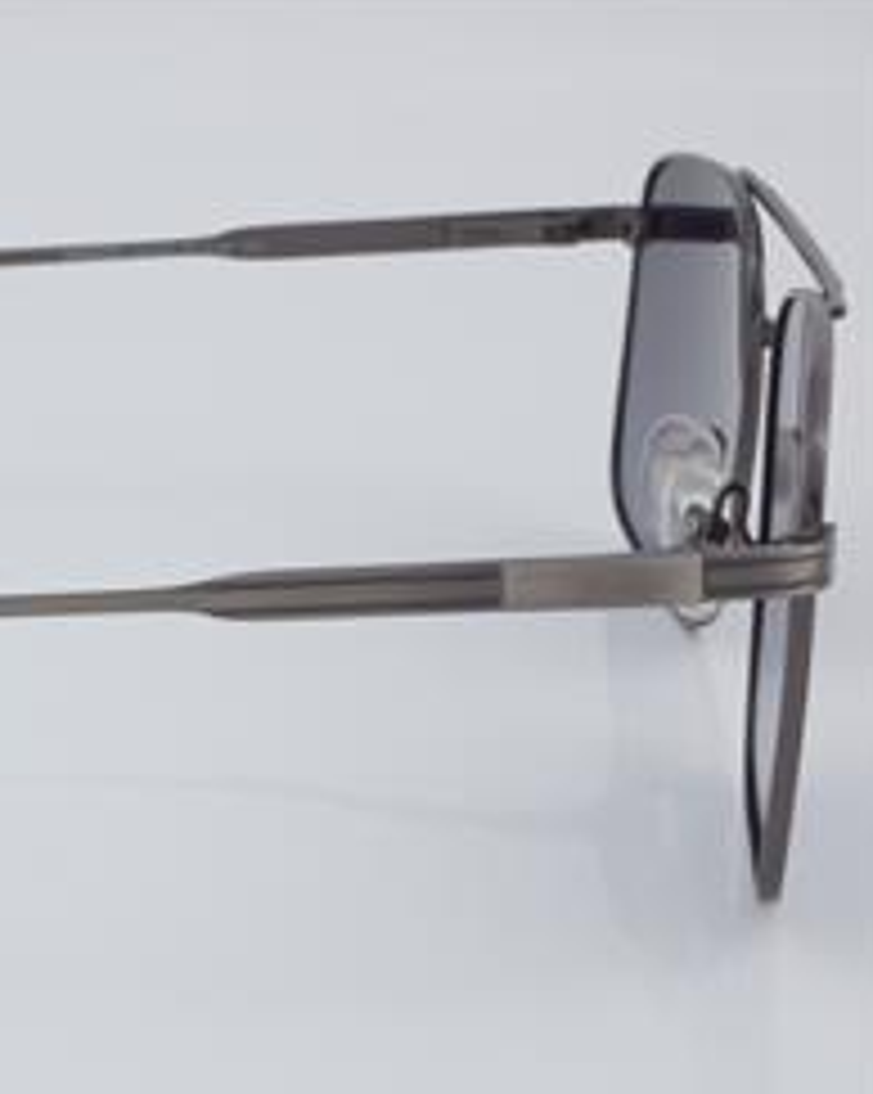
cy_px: 581
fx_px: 3751
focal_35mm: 116
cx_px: -4
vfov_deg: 16.6
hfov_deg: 13.1
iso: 100
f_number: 32
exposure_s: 1/4
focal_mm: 50
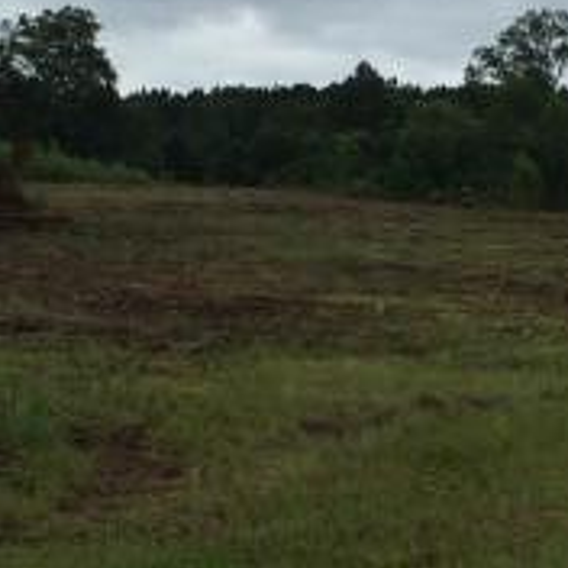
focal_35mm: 93
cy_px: 365
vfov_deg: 18.6
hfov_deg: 18.6
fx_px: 1726
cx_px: 410
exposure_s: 1/1412
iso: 32
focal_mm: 4.15
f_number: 2.2
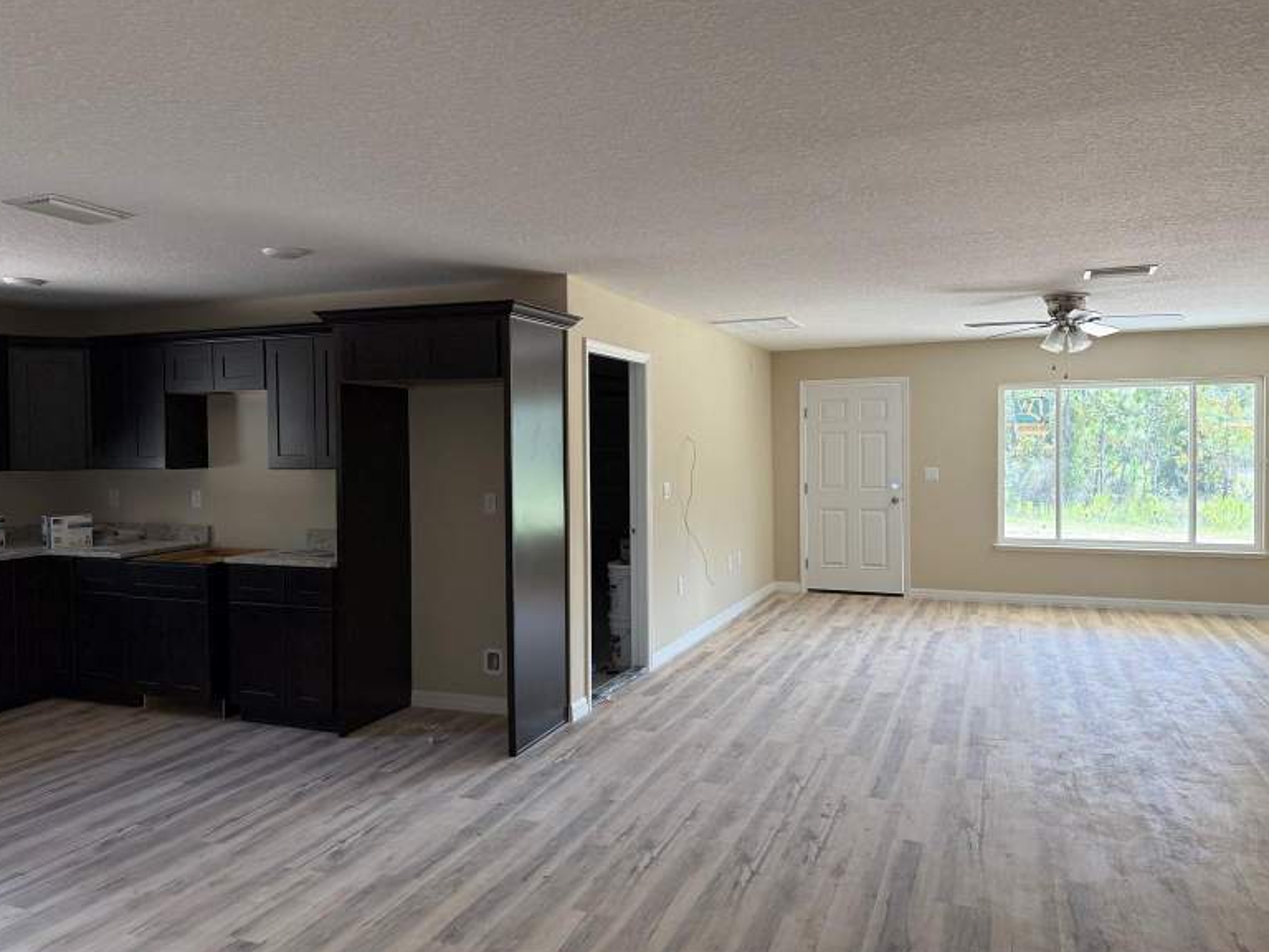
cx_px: 636
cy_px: 463
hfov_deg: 69.4
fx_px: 916
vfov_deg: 54.9
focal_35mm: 25
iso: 160
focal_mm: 6.76
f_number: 1.78
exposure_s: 1/191
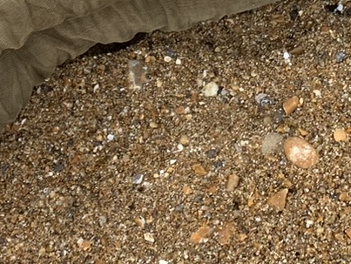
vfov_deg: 10.8
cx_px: 274
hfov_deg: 14.8
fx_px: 1340
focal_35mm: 132
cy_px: -151
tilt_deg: -47.8
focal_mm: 4.25
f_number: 1.8
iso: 25
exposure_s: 1/176
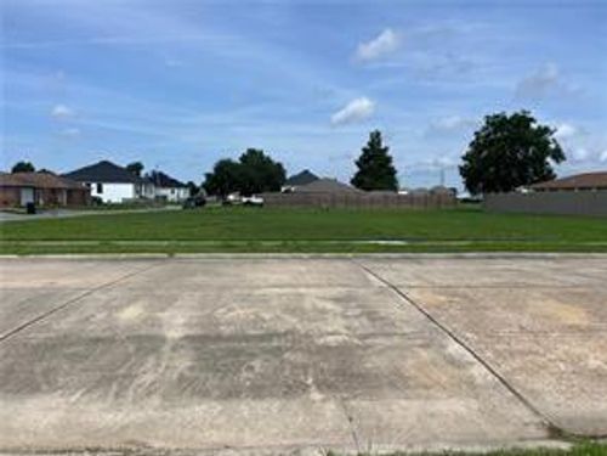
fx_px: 456
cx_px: 304
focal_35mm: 26
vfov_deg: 53.1
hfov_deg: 67.3
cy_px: 228
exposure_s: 1/5556
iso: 50
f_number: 1.6
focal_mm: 5.1
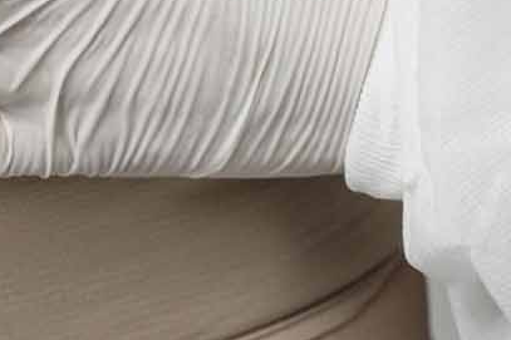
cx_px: -320
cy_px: -124
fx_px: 3561
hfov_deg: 8.0
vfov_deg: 5.4
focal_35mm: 251
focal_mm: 63
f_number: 5.6
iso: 250
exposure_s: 1/160
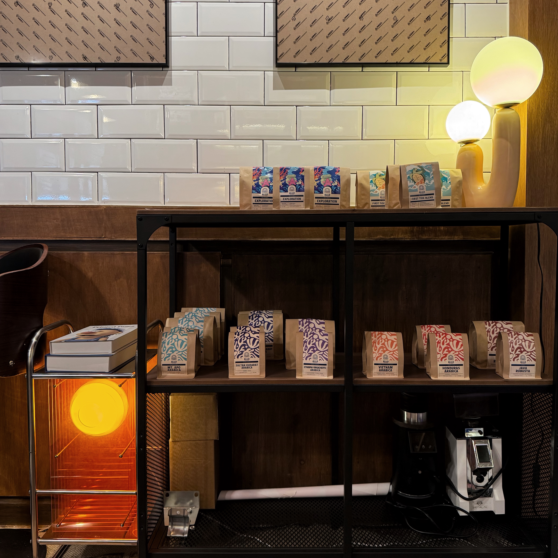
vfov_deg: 55.6
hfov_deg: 55.6
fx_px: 529
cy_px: 272
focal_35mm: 29
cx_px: 283
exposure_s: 1/60
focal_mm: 6.76
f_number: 1.78
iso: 250
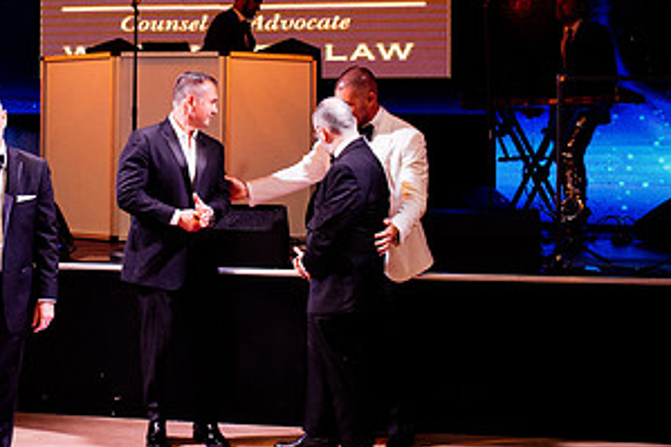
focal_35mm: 68
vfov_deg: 19.9
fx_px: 1267
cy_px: 136
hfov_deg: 28.8
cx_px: 96
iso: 2000
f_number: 5
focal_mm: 35
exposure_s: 1/200
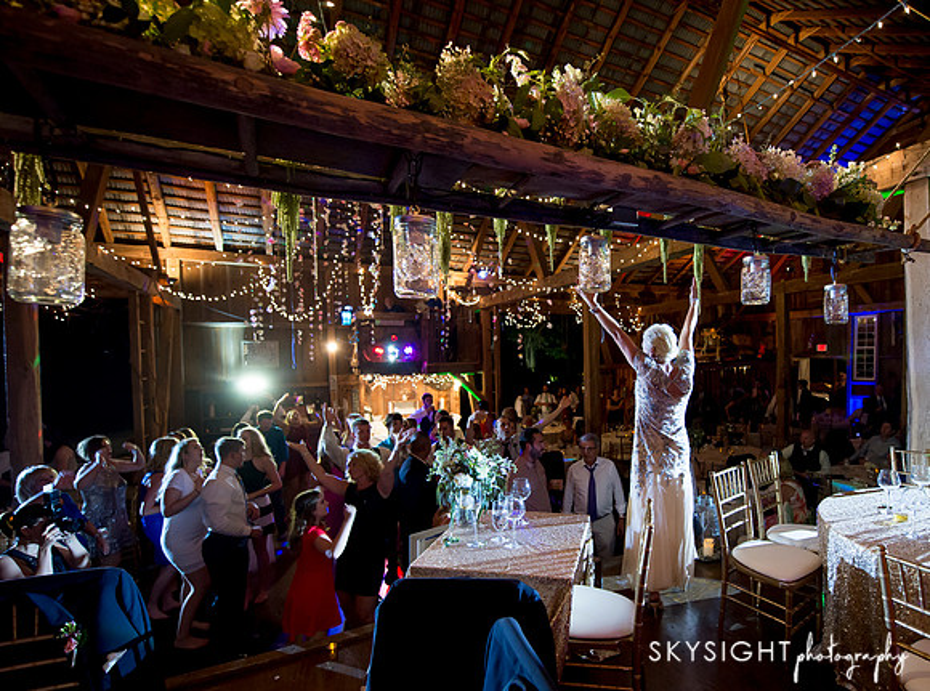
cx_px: 557
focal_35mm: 17
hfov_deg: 89.3
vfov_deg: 73.5
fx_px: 462
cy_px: 370
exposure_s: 1/100
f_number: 2.8
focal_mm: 14
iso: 2000
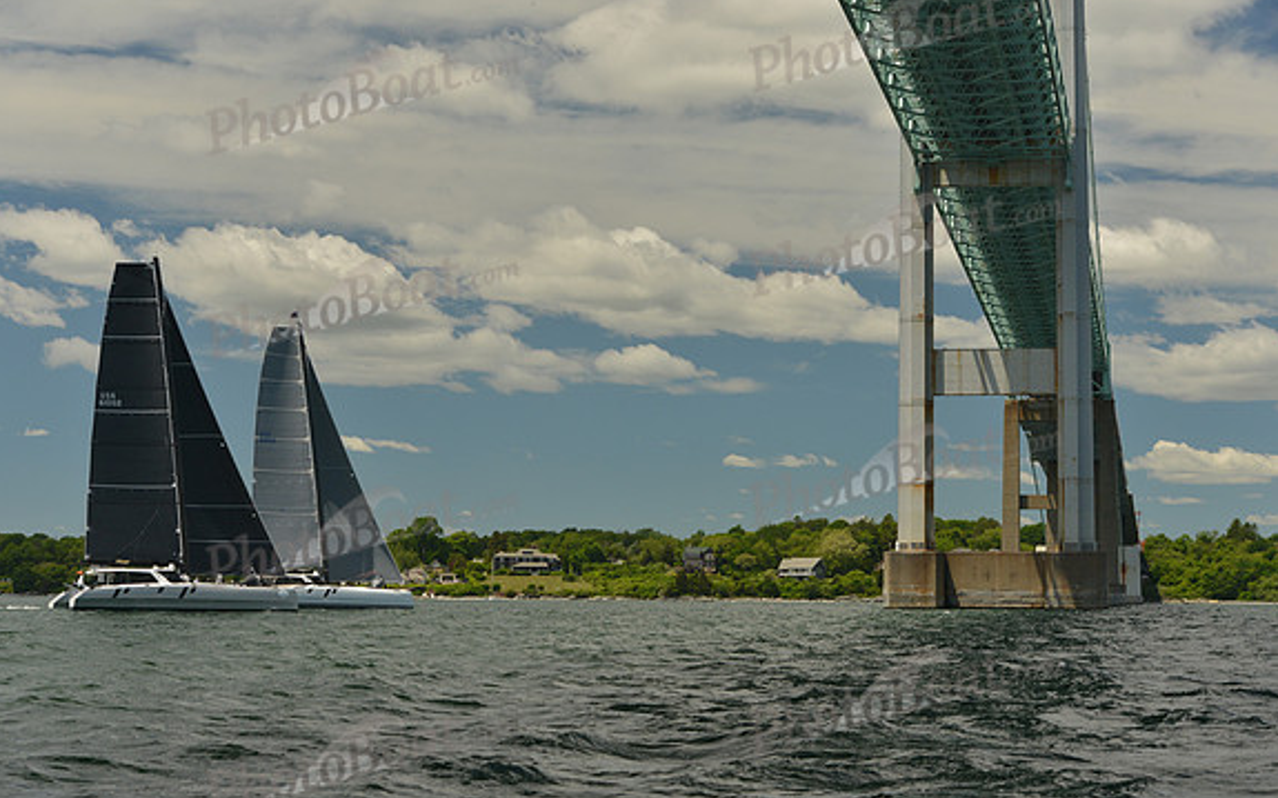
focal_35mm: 72
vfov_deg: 18.1
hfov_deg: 28.6
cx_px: 636
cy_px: 386
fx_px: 2507
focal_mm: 70
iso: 400
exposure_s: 1/1000
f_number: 6.3
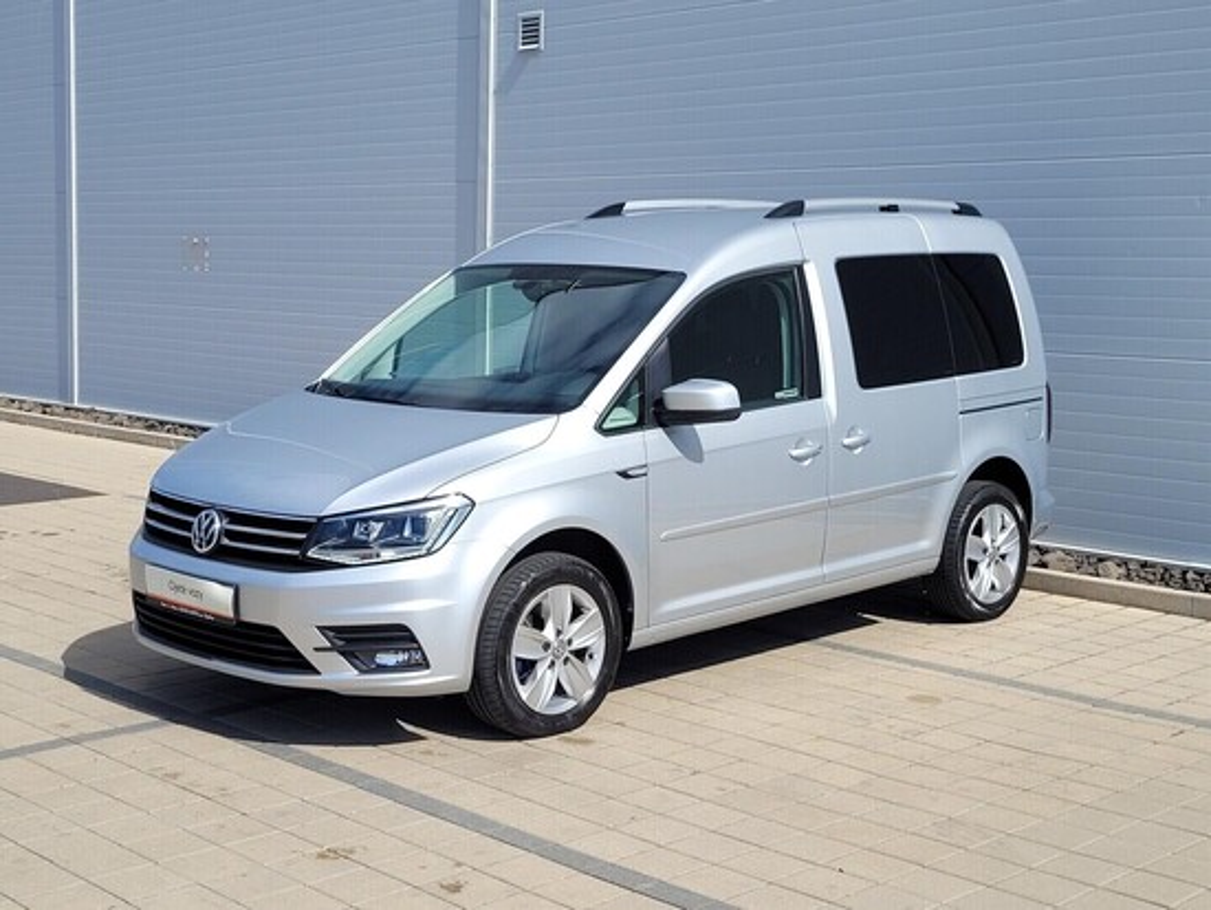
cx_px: 606
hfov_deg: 67.3
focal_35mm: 26
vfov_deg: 53.1
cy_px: 455
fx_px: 910
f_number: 1.8
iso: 40
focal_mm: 5.4
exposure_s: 1/2828
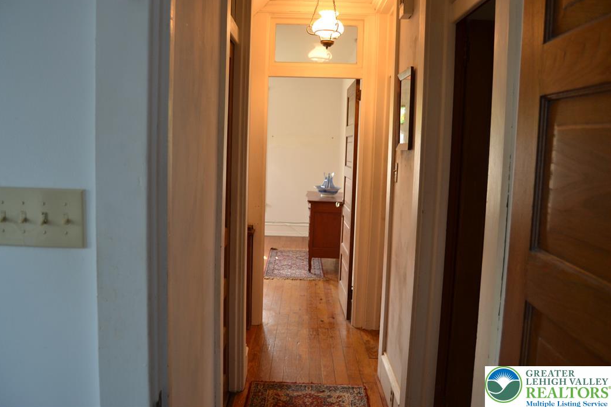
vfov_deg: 46.4
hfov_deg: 65.5
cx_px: 295
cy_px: 197
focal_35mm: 28
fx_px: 475
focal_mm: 18
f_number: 3.5
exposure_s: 1/60
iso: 500
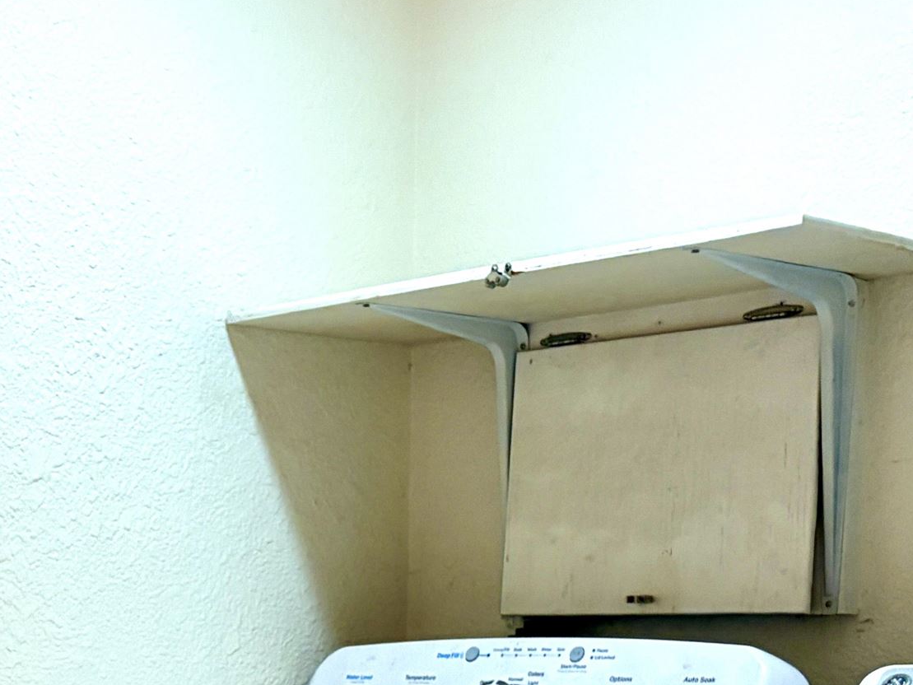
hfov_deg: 26.3
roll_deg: +1.4
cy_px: 811
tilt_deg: -3.1
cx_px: 131
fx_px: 1899
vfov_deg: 19.3
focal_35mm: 72
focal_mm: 5.96
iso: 400
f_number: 1.6
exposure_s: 1/60
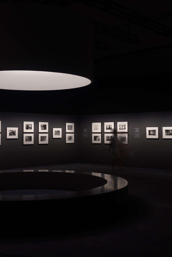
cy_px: 128
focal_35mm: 35
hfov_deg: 37.9
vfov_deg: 54.4
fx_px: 251
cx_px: 86
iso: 80
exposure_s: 1/1.2
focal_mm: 23
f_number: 4.5
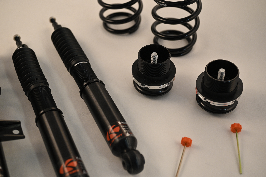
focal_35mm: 50
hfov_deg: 39.6
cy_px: 88
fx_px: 369
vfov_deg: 27.0
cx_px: 133
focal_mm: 50
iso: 1000
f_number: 2.8
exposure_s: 1/125
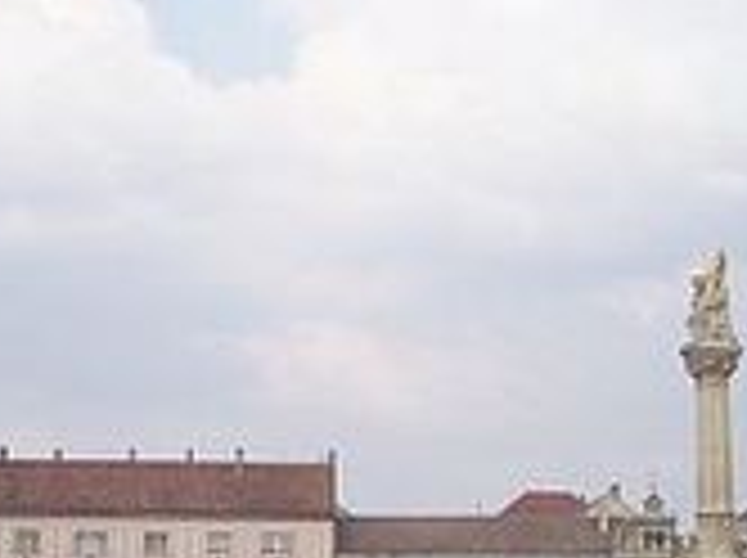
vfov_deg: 17.9
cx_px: 252
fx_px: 1767
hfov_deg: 23.8
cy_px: 382
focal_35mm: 82
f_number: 5.6
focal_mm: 5.6
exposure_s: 1/500
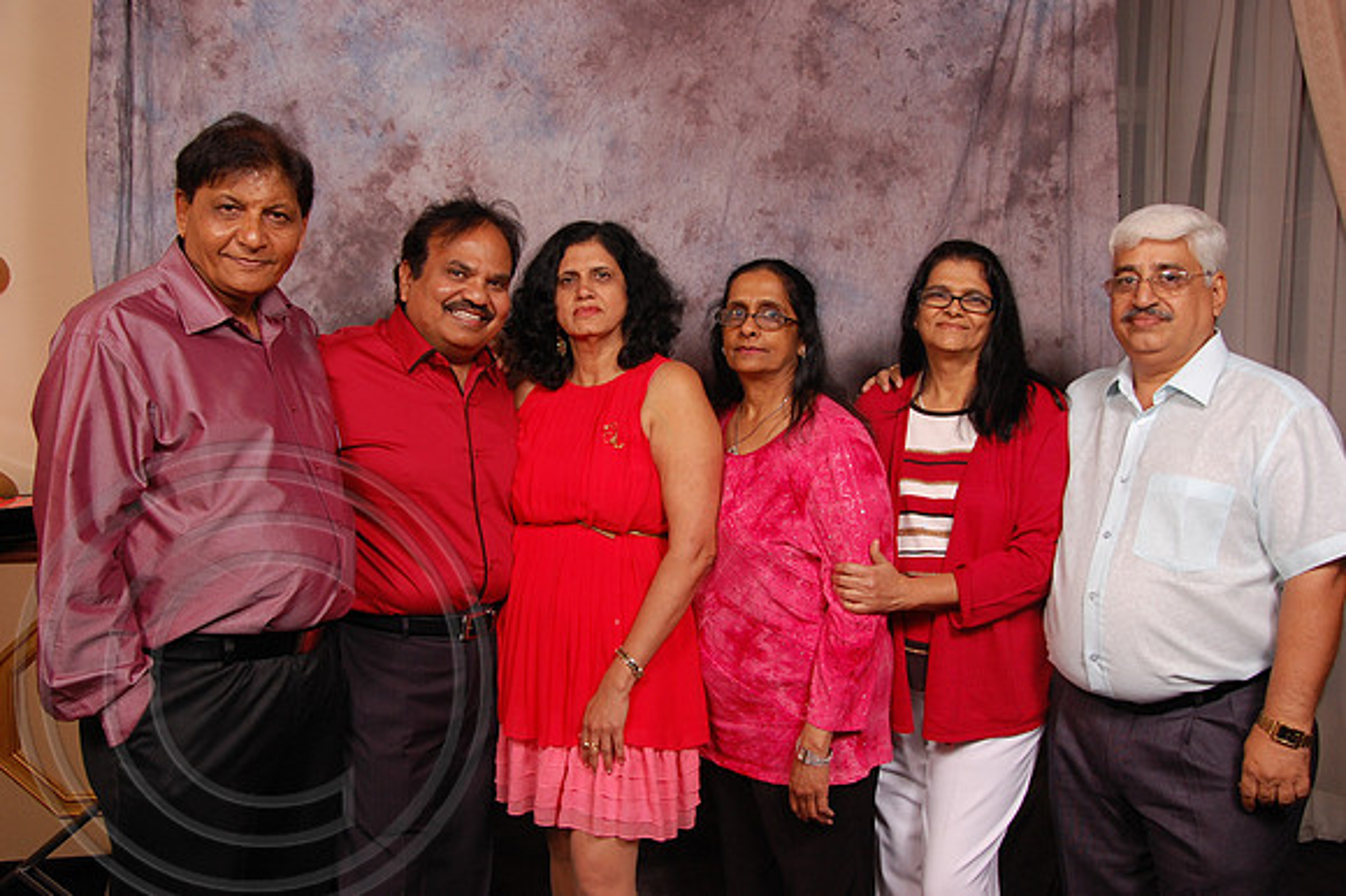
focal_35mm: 36
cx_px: 673
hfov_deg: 53.2
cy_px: 448
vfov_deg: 36.8
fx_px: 1345
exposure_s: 1/200
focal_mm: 24
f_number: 5.6
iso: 400
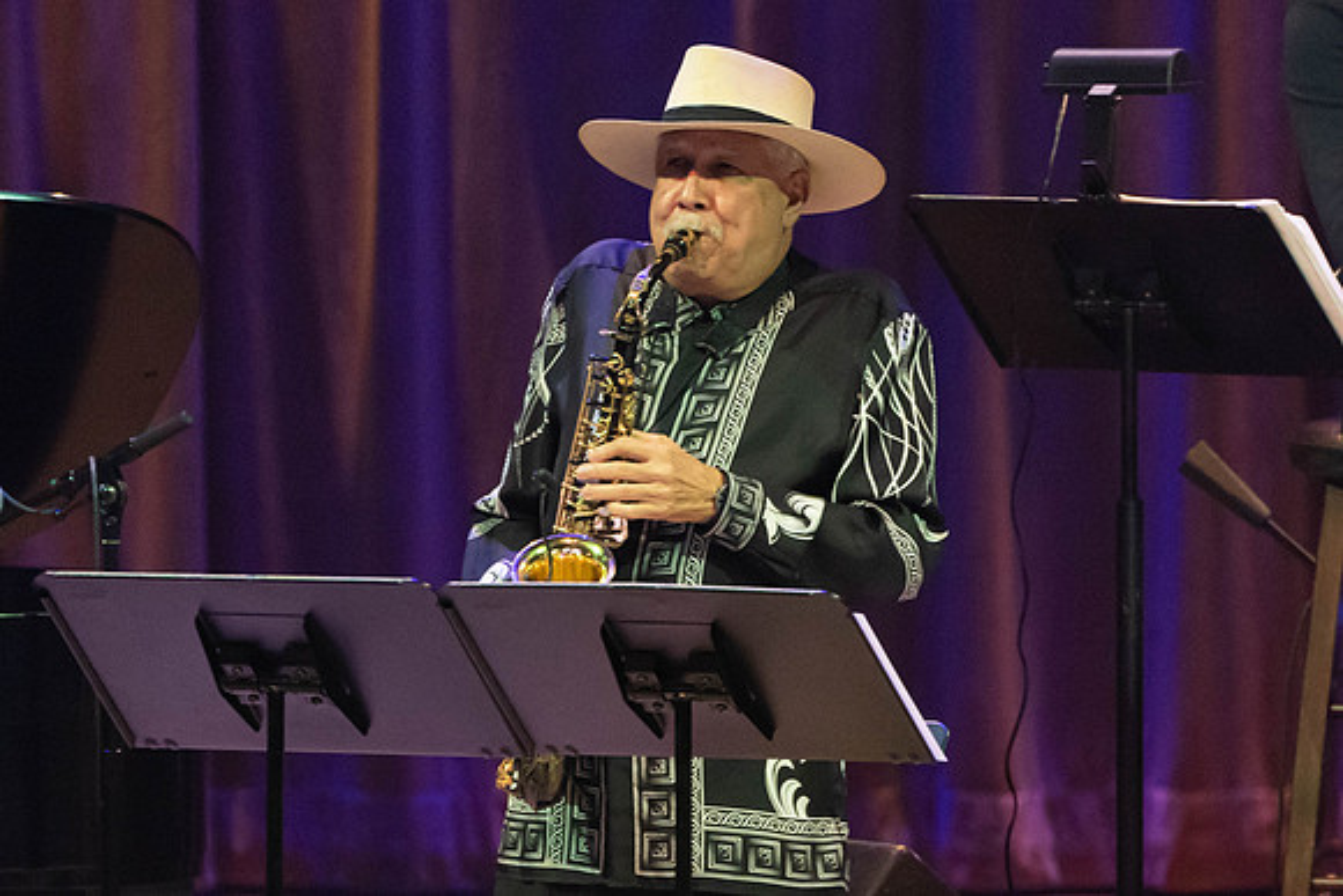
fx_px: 27544
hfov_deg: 2.8
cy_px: 755
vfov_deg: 1.9
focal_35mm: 738
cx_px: 740
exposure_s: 1/250
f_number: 5.6
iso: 3200
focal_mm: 364
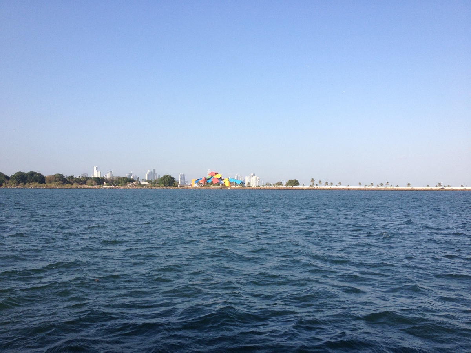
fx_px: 476
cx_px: 236
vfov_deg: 40.7
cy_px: 176
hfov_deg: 52.6
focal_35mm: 35
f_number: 2.4
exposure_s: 1/1255
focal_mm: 4.28
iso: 50
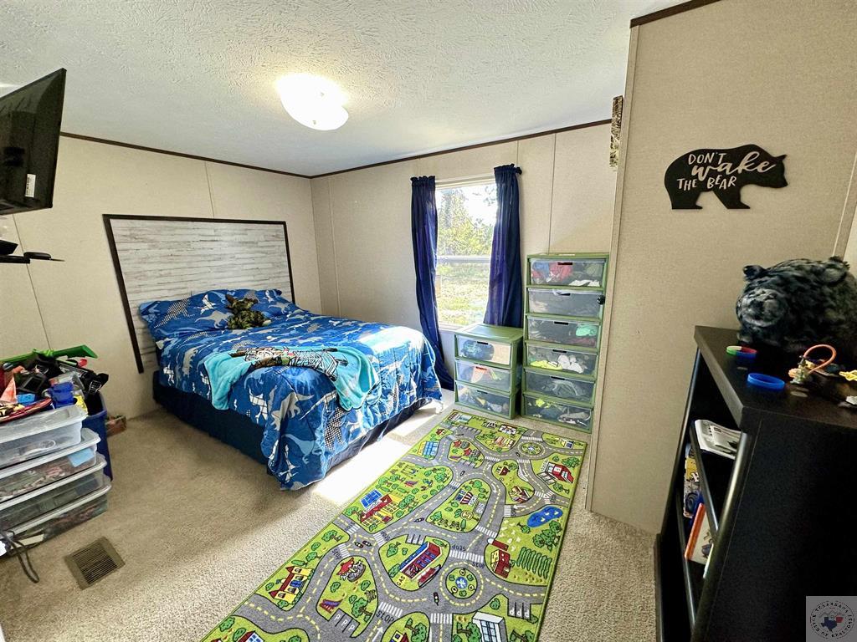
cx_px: 428
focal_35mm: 14
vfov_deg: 85.7
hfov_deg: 102.1
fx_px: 347
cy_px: 321
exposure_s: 1/120
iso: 160
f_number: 2.2
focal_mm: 2.22
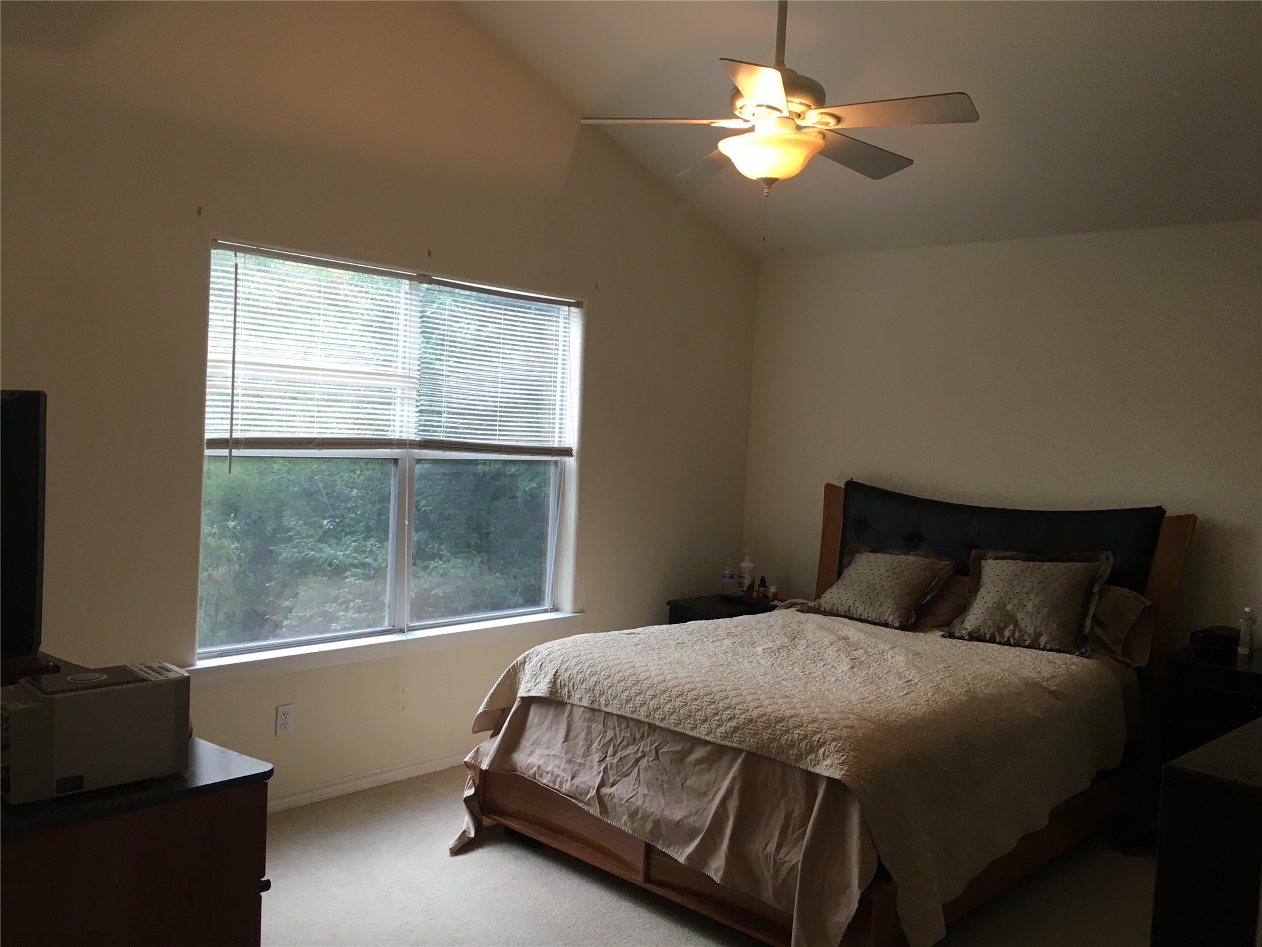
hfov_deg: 61.7
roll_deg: -3.7
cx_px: 631
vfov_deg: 48.2
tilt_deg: -3.1
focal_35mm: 29
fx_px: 1057
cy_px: 474
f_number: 2.2
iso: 32
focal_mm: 4.15
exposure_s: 1/30
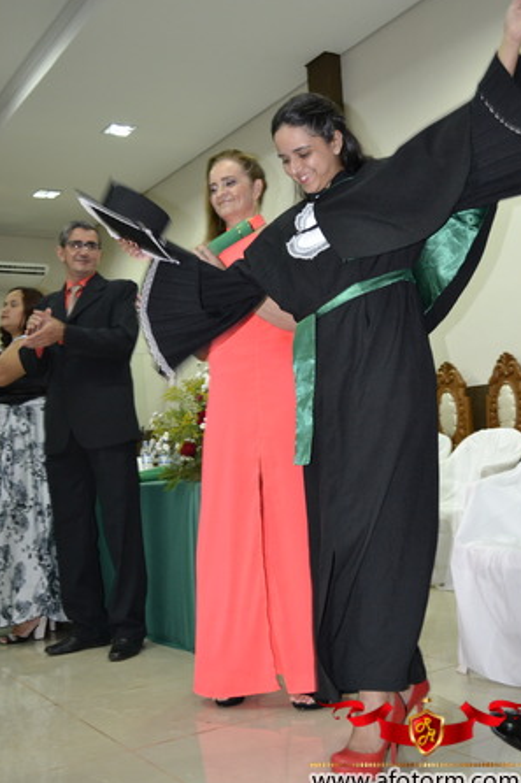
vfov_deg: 48.5
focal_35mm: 40
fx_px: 869
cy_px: 382
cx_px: 274
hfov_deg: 33.4
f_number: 4
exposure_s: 1/60
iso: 1600
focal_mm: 24
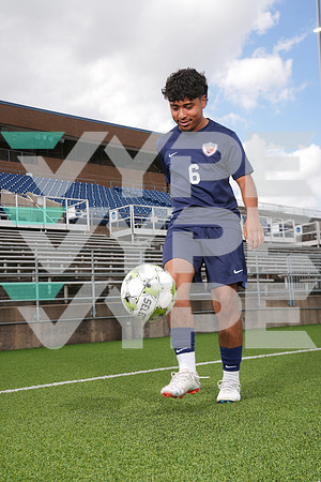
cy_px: 241
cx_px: 160
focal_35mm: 44
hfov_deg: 30.5
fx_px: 588
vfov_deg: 44.5
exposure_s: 1/200
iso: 80
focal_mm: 44
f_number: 7.1
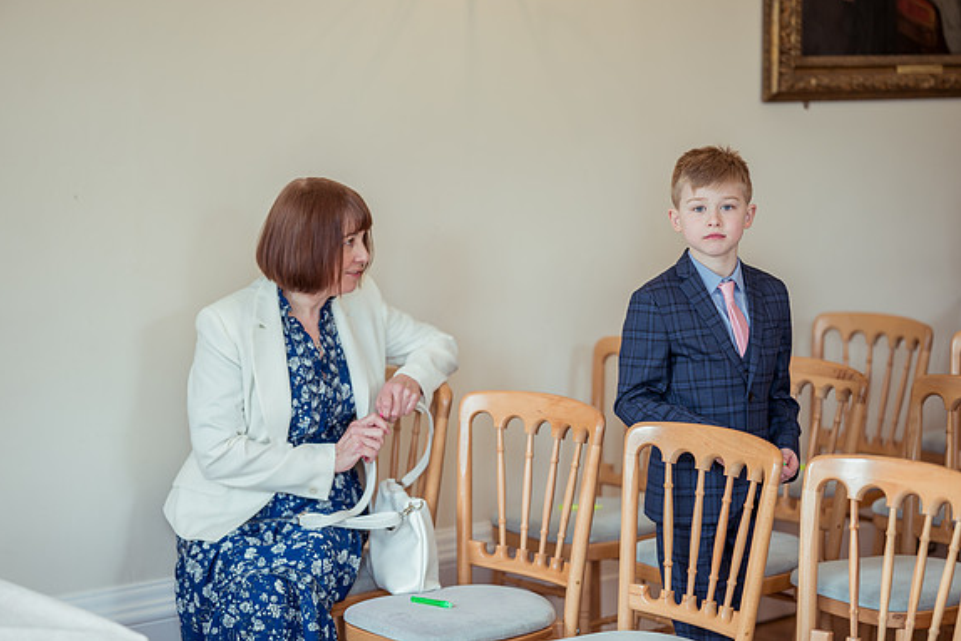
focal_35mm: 86
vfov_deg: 15.9
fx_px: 2296
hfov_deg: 23.6
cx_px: 477
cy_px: 319
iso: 160
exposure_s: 1/160
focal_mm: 85
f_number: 1.8
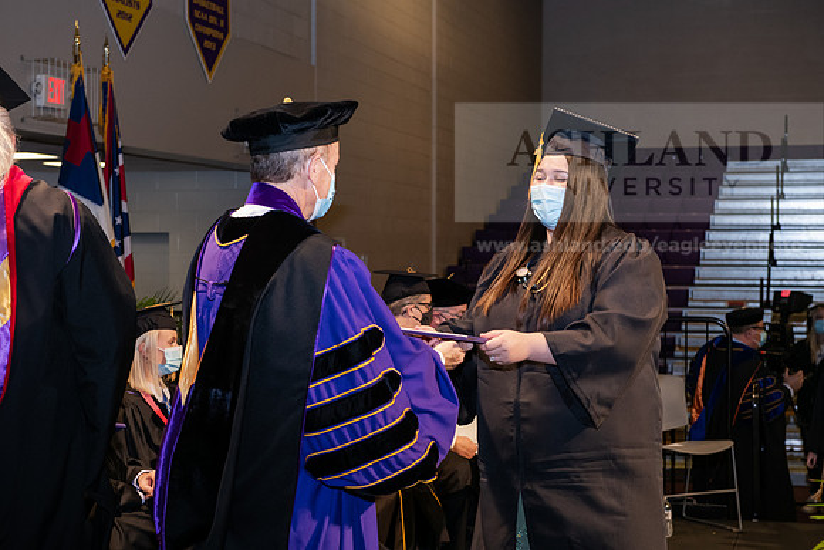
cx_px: 412
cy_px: 275
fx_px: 1511
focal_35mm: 66
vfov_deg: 20.6
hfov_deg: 30.5
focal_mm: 66
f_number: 6.3
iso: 1600
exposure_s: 1/200
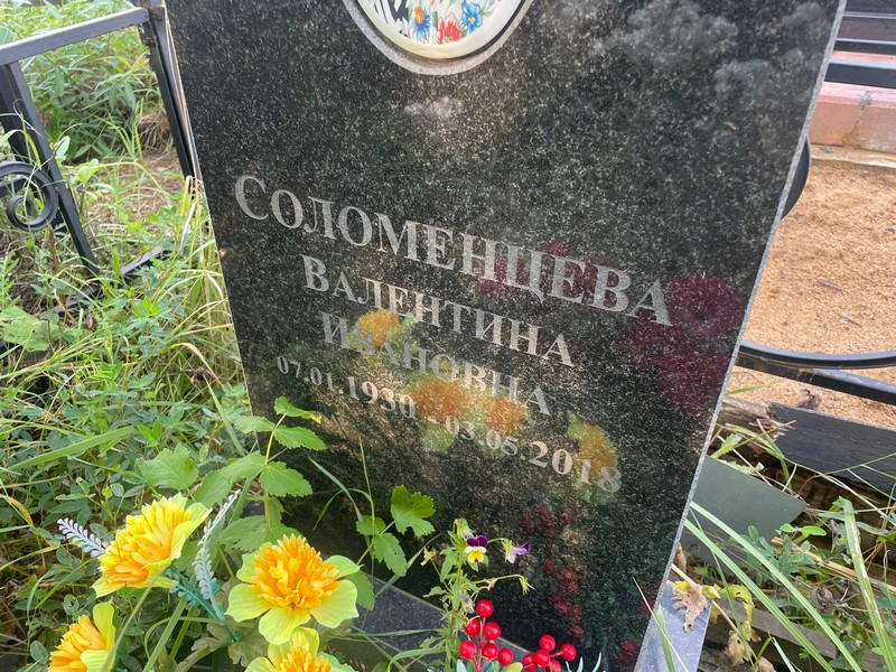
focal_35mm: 26
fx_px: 673
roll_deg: +2.9
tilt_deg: -31.7
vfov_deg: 53.1
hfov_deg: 67.3
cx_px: 448
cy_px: 336
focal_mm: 4.2
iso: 80
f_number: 1.6
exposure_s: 1/121
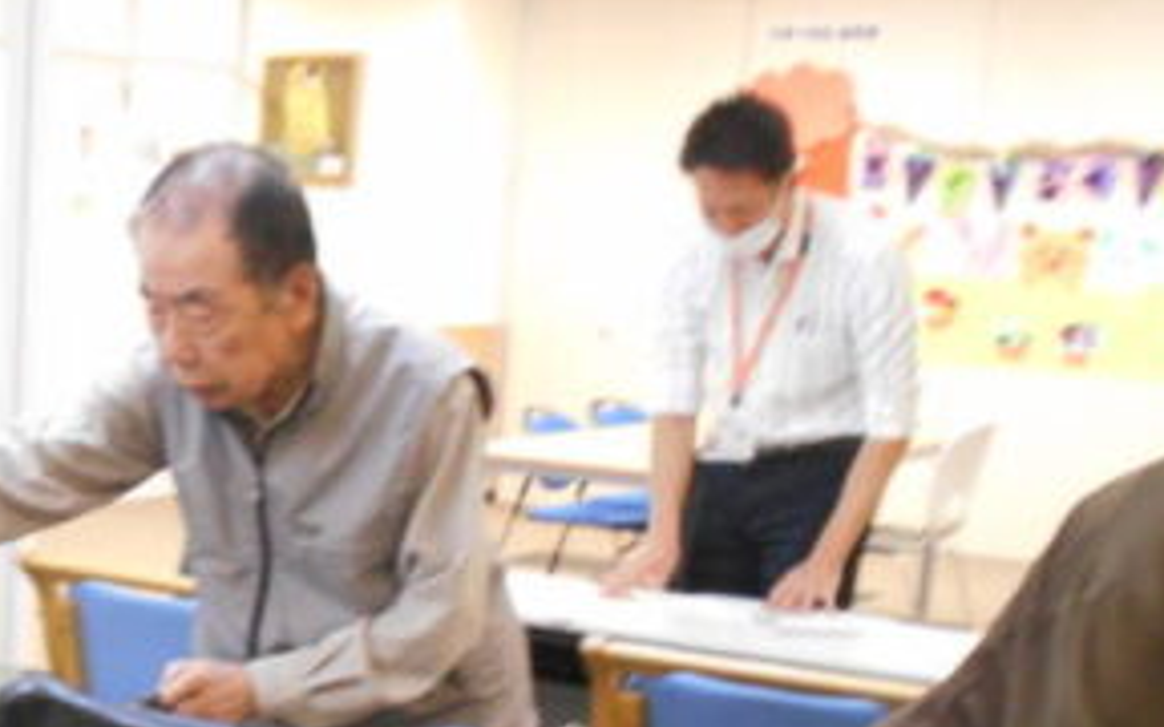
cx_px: 32
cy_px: 771
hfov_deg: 26.2
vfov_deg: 16.9
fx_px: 2379
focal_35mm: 75
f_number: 3.6
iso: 400
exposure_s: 1/15
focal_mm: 5.8
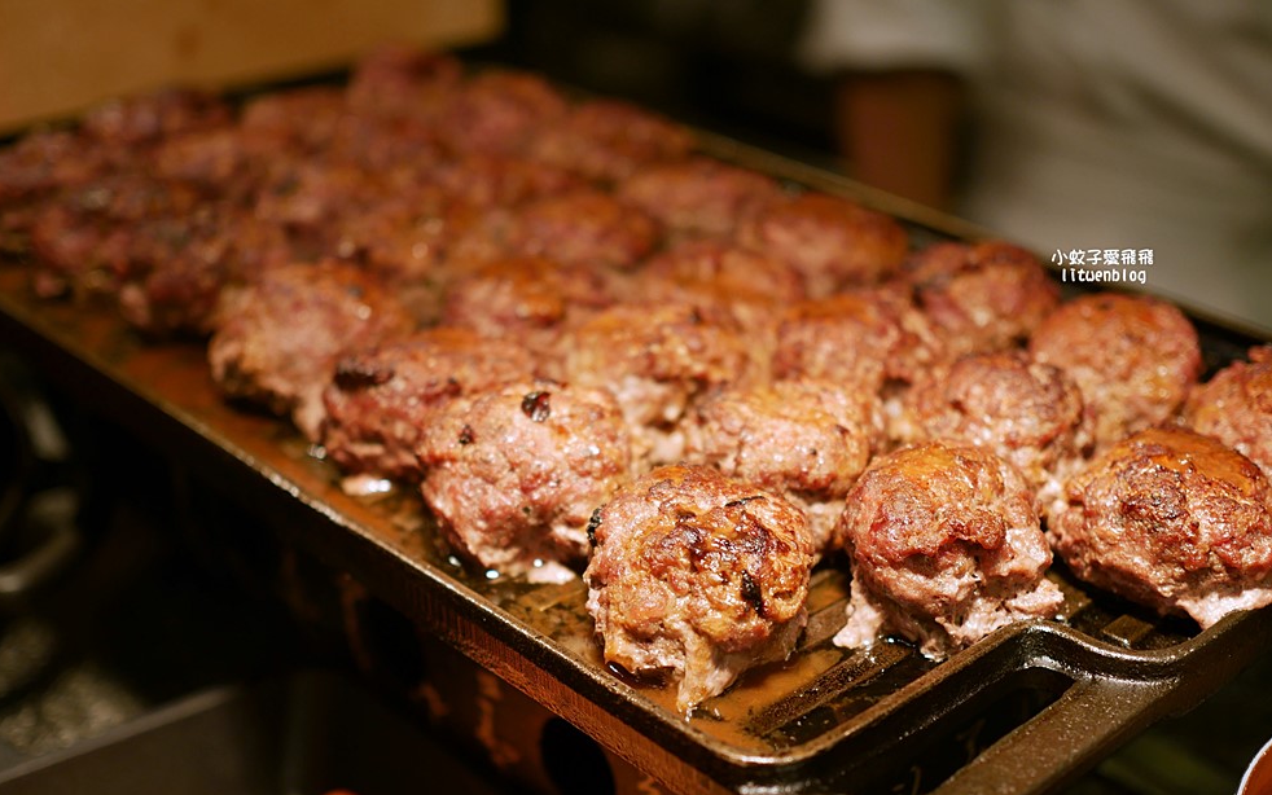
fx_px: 1872
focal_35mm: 54
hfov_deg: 37.5
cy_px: 476
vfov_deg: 23.9
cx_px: 644
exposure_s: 1/125
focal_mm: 25
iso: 200
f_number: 1.8
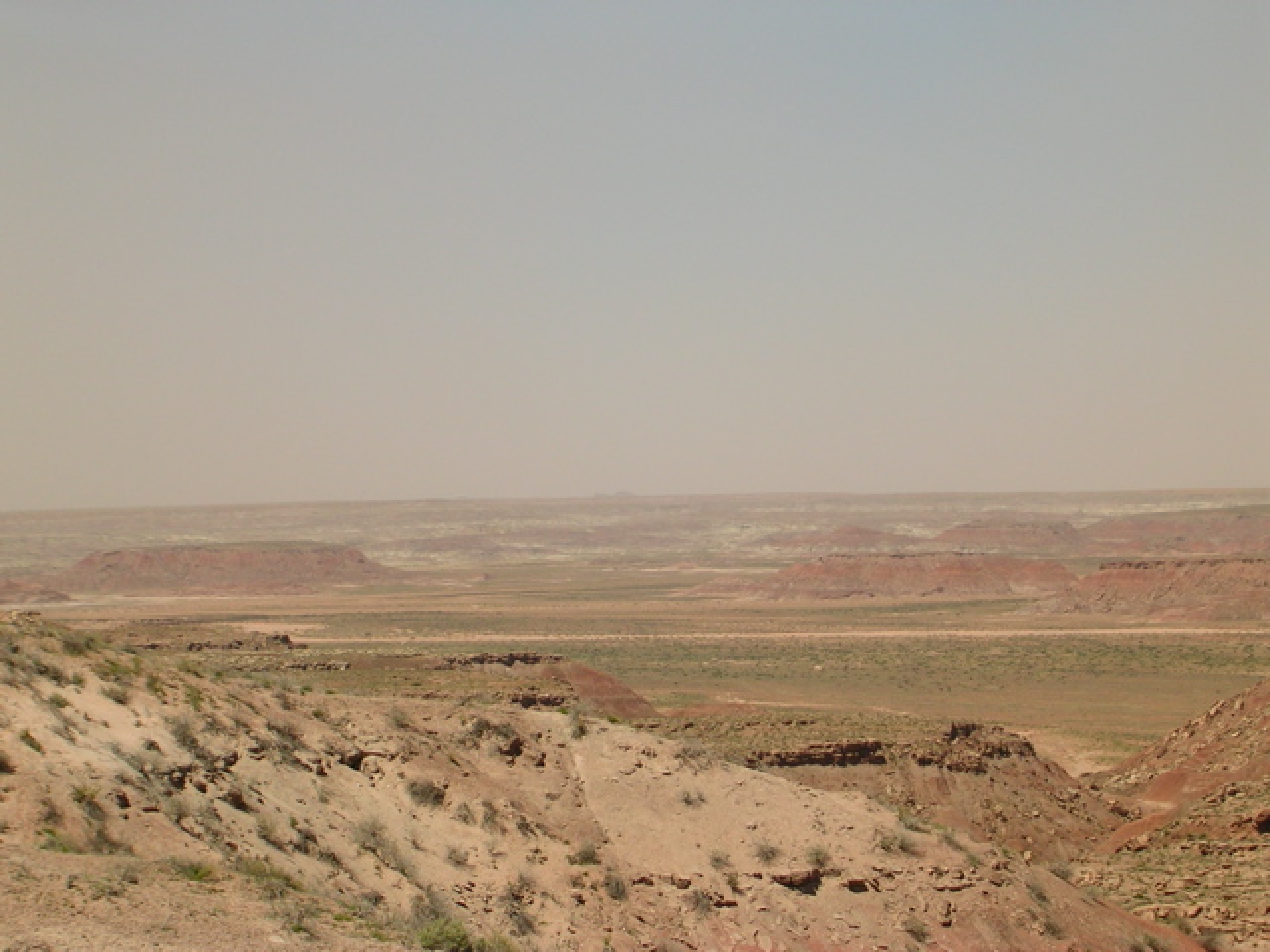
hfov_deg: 17.1
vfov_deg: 12.9
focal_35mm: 115
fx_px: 4219
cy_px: 476
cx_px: 635
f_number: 4.9
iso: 50
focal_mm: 17.4
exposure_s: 1/576
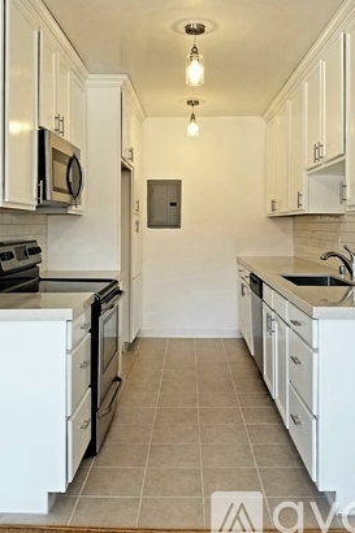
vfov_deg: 56.9
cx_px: 178
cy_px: 218
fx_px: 488
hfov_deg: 39.9
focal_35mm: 33
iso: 80
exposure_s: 1/120
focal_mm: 4.25
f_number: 1.7
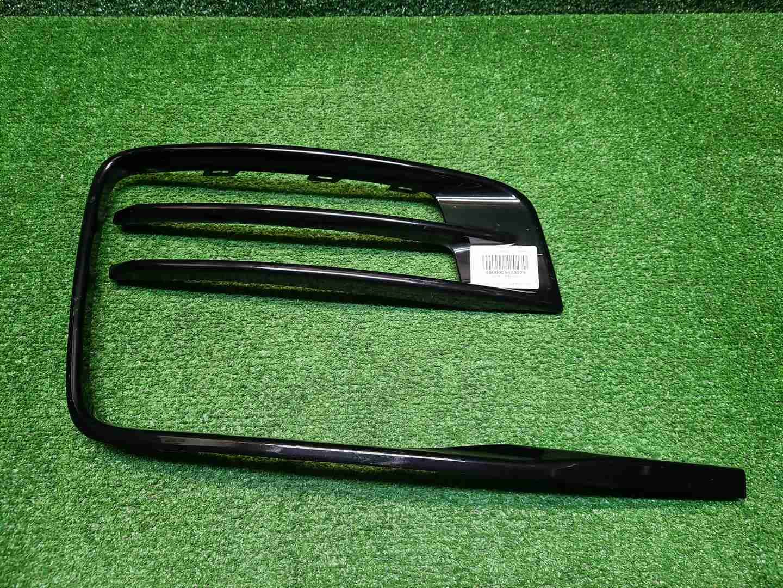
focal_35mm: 26
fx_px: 588
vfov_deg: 53.1
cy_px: 294
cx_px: 392
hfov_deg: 67.3
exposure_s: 1/50
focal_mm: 5.4
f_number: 1.8
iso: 131
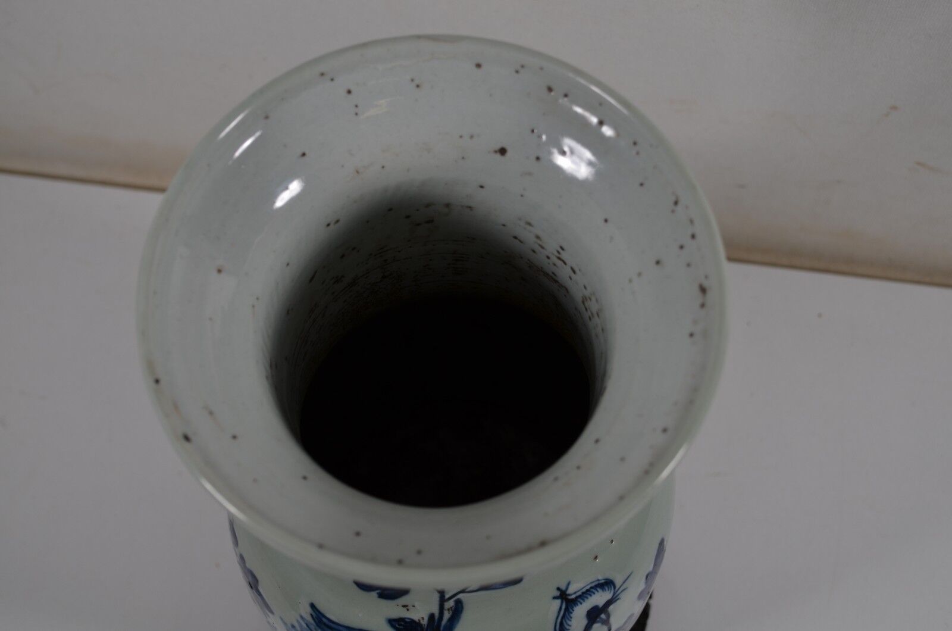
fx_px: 1504
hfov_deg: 35.1
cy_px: 316
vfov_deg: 23.7
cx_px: 476
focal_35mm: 57
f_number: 5.6
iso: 100
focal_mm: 38
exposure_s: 1/125
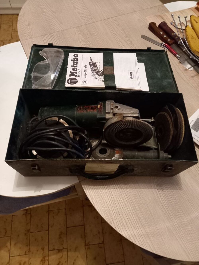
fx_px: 192
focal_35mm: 25
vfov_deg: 69.4
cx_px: 100
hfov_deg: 54.9
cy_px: 132
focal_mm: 4.6
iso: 640
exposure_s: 1/20
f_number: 2
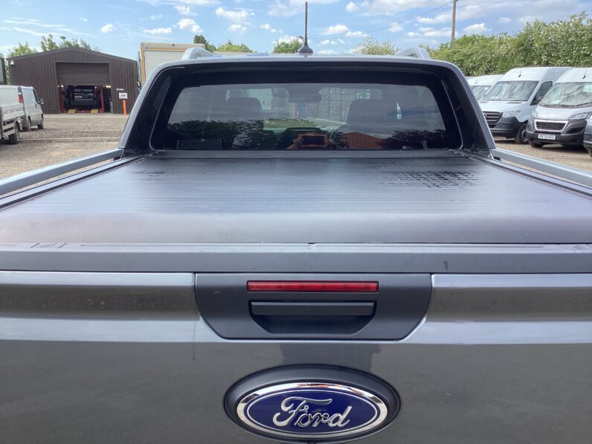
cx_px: 296
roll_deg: -0.3
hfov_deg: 58.4
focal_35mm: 31
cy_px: 222
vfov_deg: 45.4
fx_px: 530
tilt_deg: -14.9
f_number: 2.4
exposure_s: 1/372
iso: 25
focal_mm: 3.3
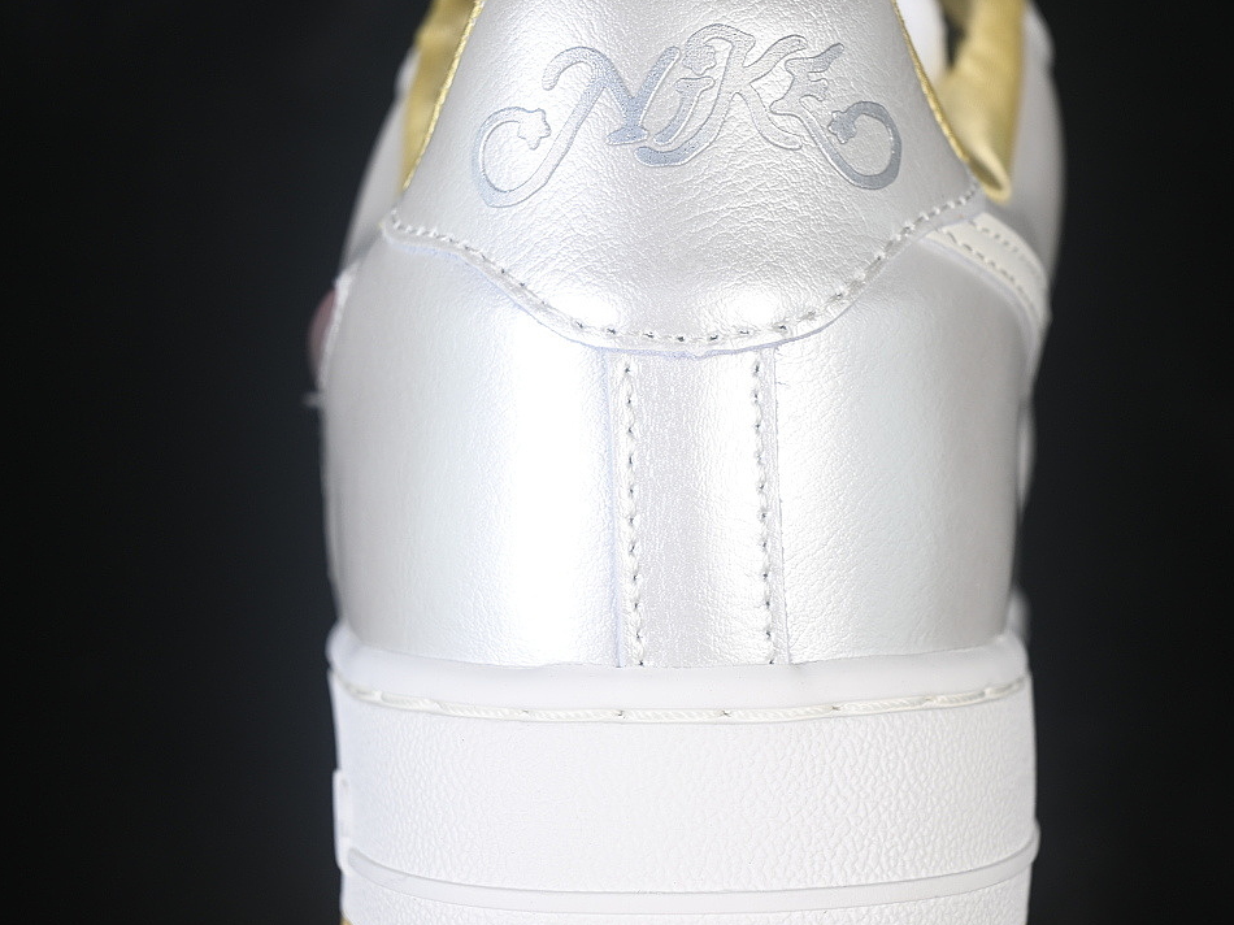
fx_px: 2922
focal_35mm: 82
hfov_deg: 23.8
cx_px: 699
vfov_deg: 18.0
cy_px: 462
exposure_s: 1/80
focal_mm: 50
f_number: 7.1
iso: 160
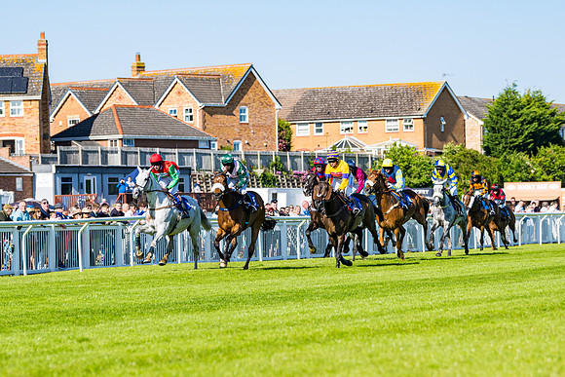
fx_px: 2713
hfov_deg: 11.9
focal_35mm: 173
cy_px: 263
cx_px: 254
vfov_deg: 7.9
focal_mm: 110
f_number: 4
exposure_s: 1/1600
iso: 100
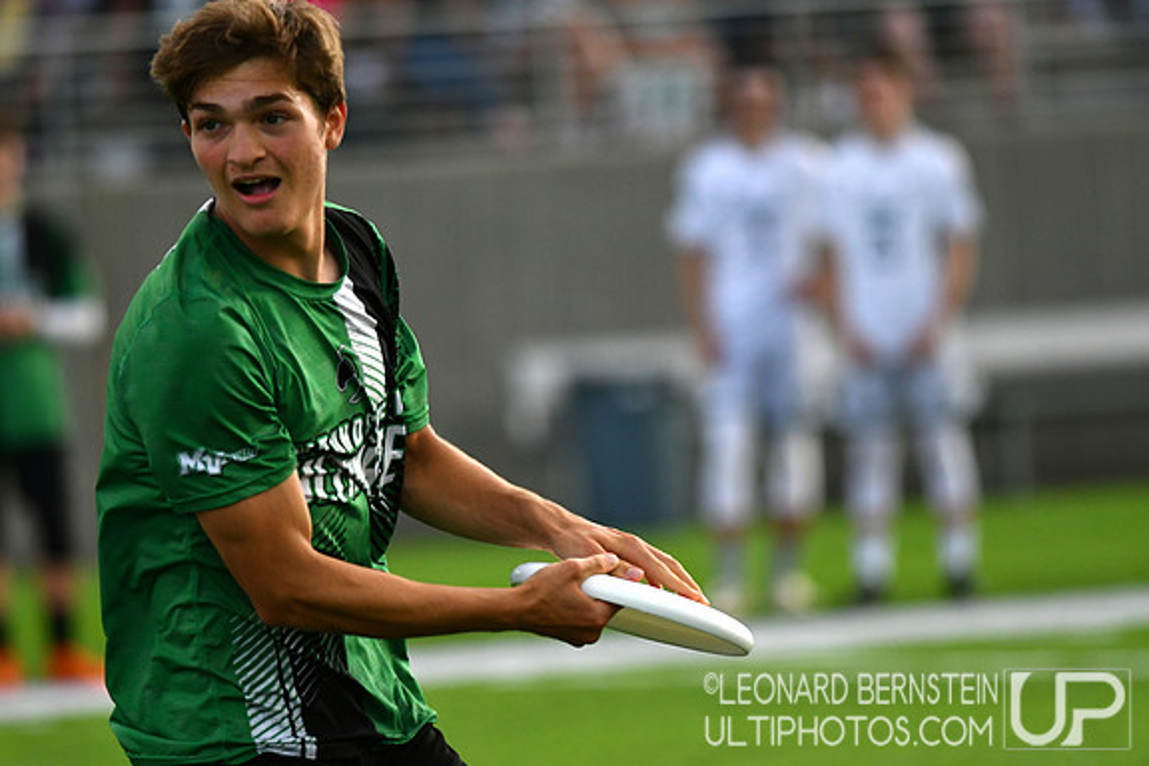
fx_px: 14457
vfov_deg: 3.0
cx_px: 573
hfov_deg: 4.6
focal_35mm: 453
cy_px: 384
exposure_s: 1/3200
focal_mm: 300
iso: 800
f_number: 4
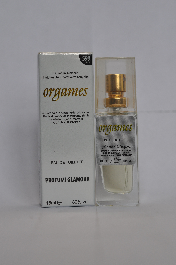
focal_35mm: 90
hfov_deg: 15.2
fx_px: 662
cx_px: 88
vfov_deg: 22.6
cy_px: 132
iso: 400
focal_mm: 60
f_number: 5
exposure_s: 1/400
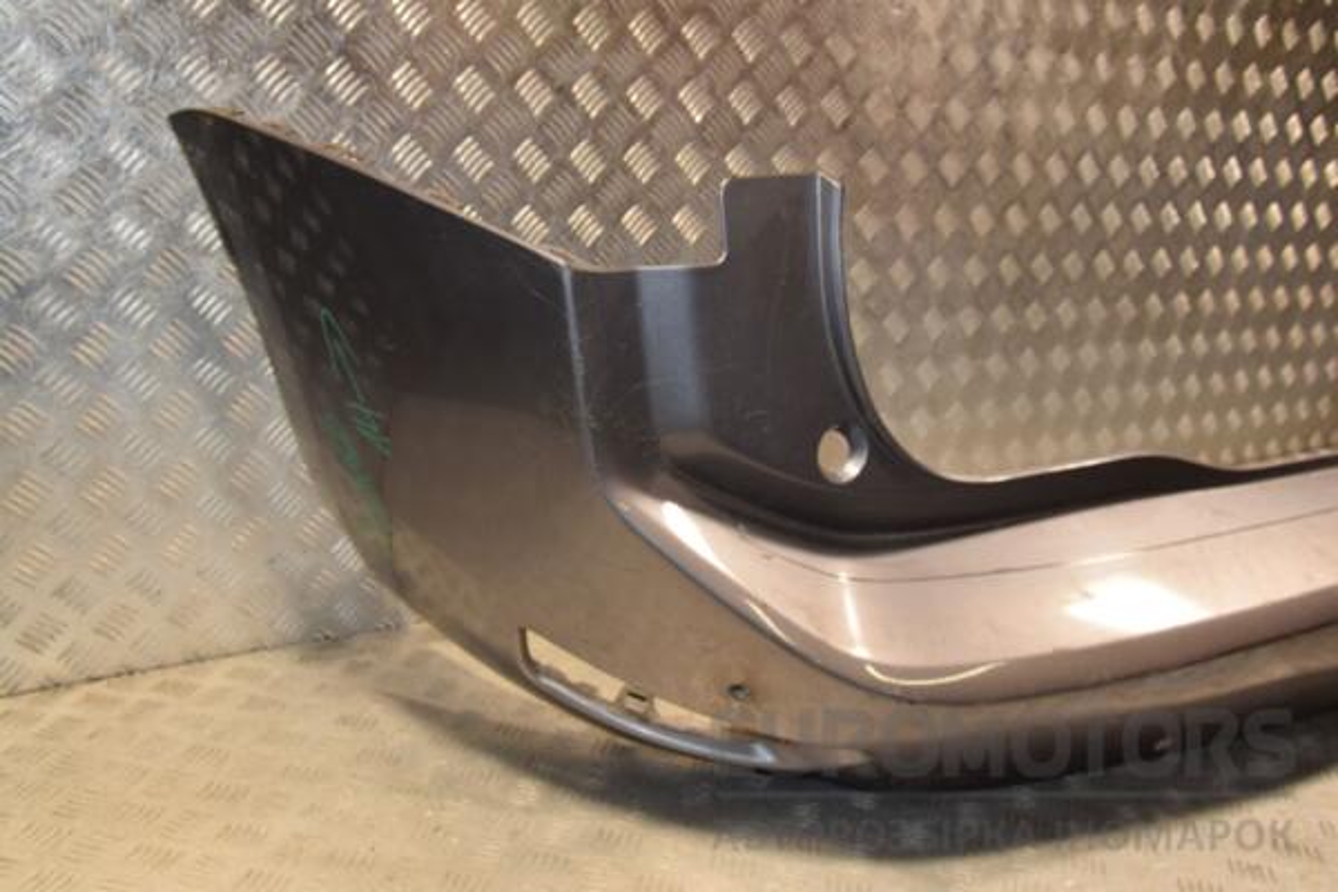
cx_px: 669
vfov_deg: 36.9
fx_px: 1338
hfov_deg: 53.1
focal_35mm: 36
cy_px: 446
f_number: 7.1
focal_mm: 24
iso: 800
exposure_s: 1/200
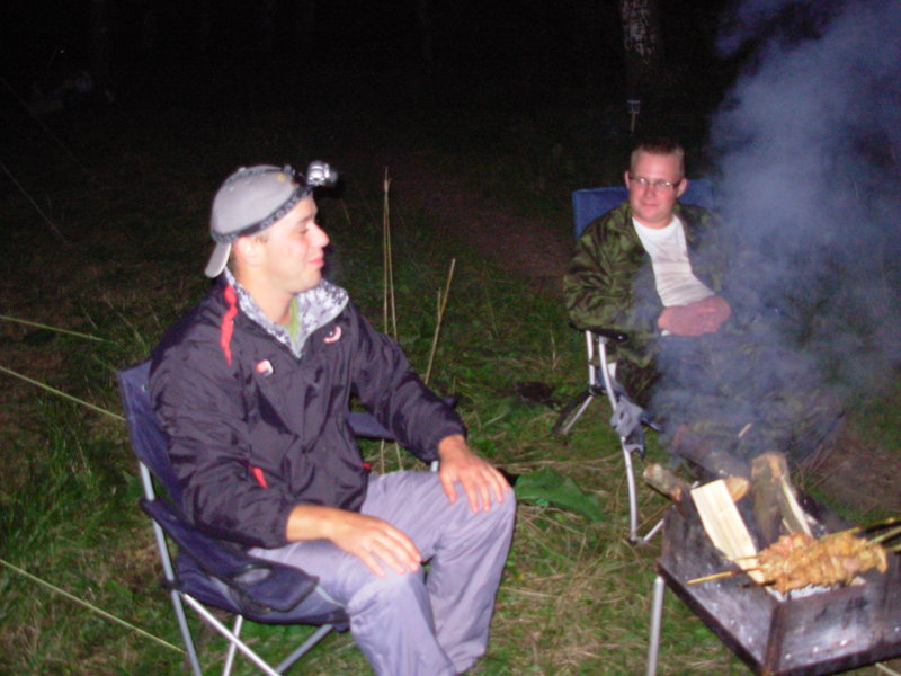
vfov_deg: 37.7
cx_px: 450
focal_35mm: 38
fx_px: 989
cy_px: 338
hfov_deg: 49.0
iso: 200
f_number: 2.9
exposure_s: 1/128
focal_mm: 6.3
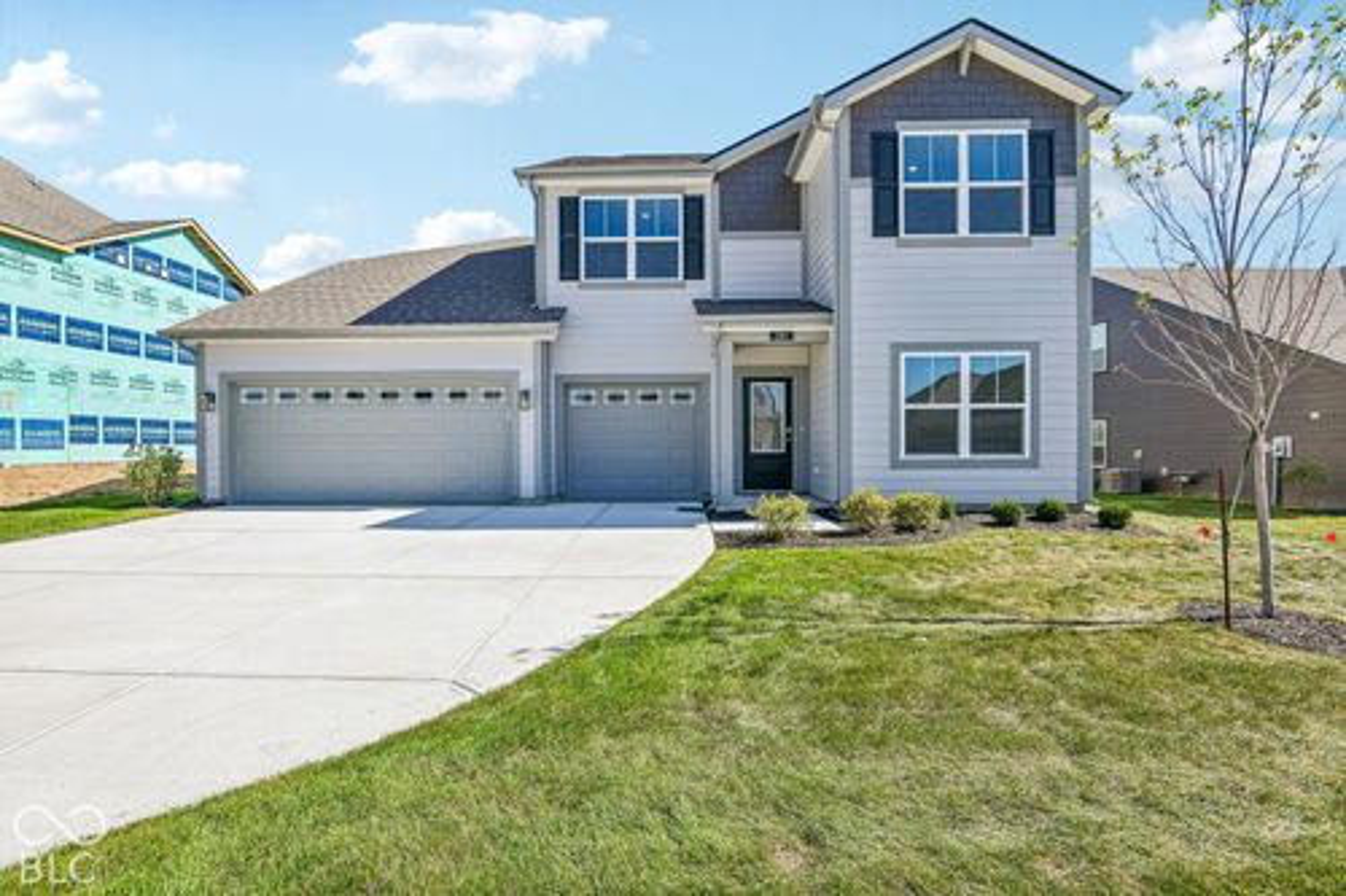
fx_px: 598
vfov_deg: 73.7
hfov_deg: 96.8
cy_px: 448
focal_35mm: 16
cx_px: 673
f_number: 8
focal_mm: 16
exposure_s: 1/250
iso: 100
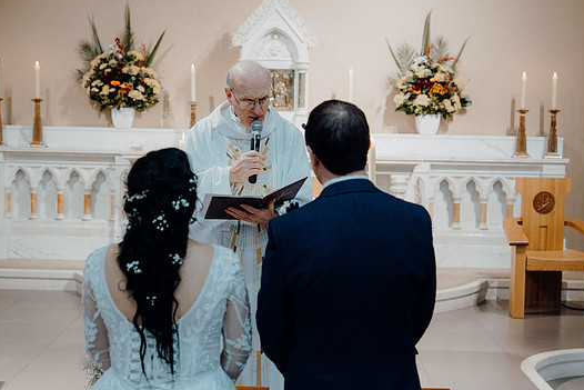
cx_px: 282
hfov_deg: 31.4
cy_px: 205
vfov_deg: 21.3
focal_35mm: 64
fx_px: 1038
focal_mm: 58
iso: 1600
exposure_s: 1/160
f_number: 3.5
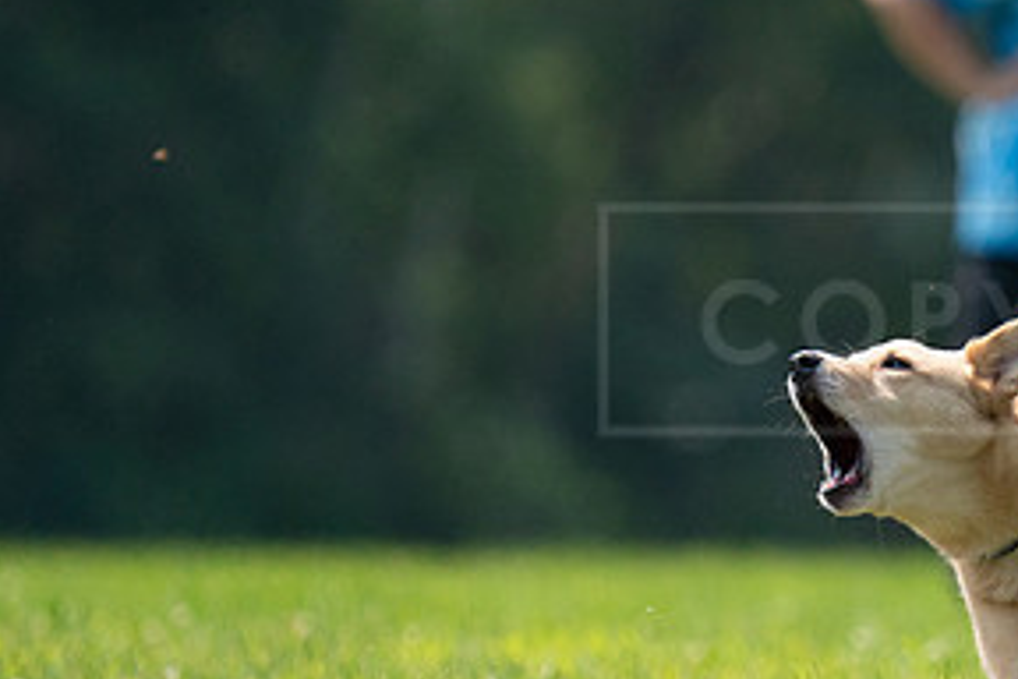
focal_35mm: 1171
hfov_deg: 1.8
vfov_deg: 1.2
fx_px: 33111
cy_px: 378
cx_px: 895
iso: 1600
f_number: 6.3
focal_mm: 541
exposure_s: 1/4000
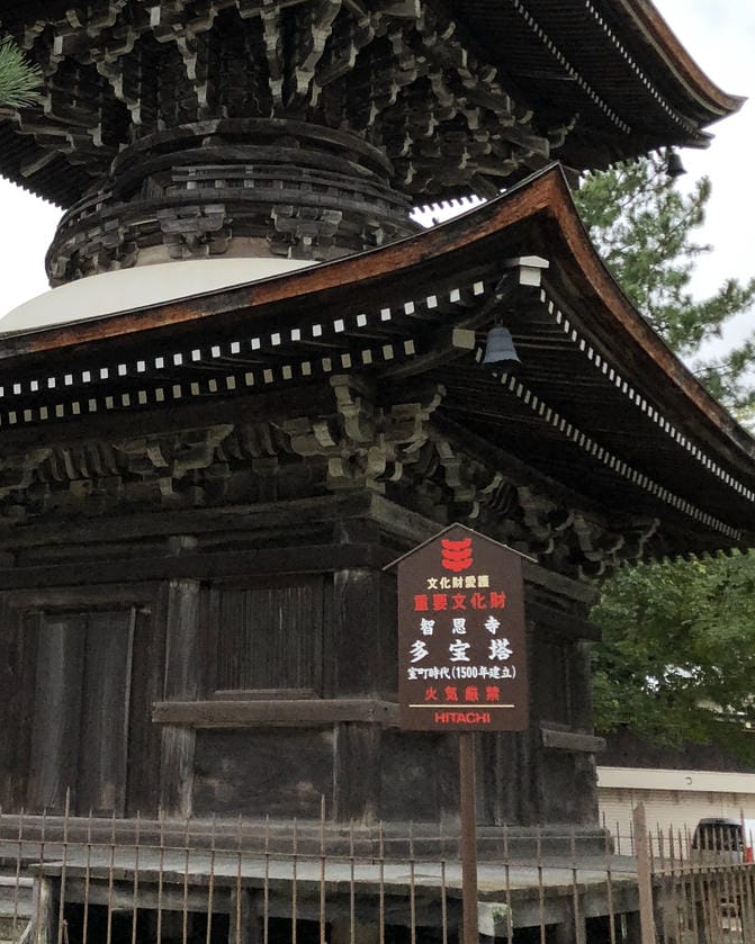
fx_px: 1509
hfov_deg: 27.8
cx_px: 215
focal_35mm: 54
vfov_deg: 34.3
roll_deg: -1.9
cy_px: 279
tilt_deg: +18.5
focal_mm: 3.99
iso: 25
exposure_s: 1/30
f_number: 1.8
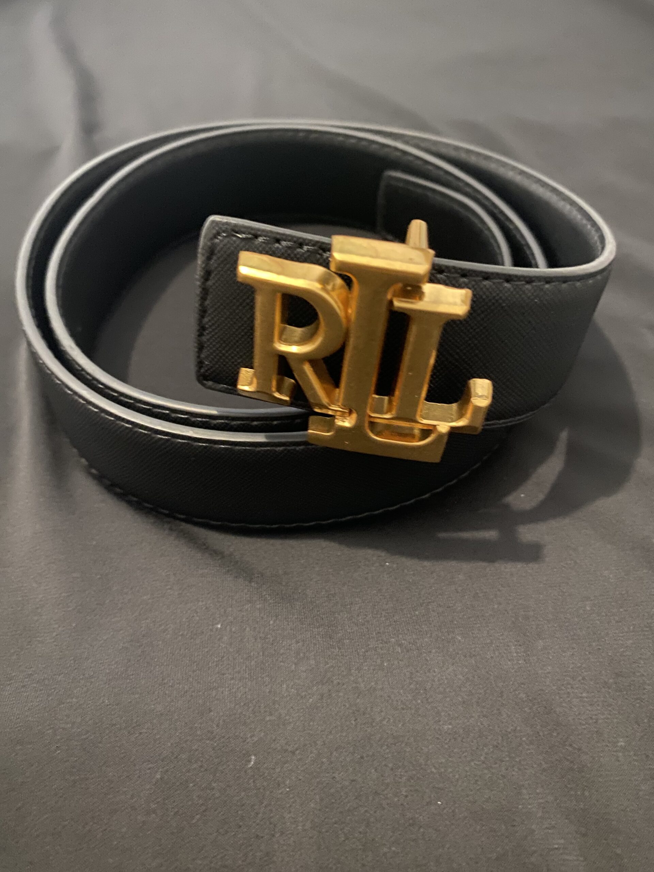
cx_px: 327
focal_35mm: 25
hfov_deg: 54.9
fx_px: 630
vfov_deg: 69.4
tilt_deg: -48.1
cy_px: 436
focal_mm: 4.25
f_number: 1.8
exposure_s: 1/8
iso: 640
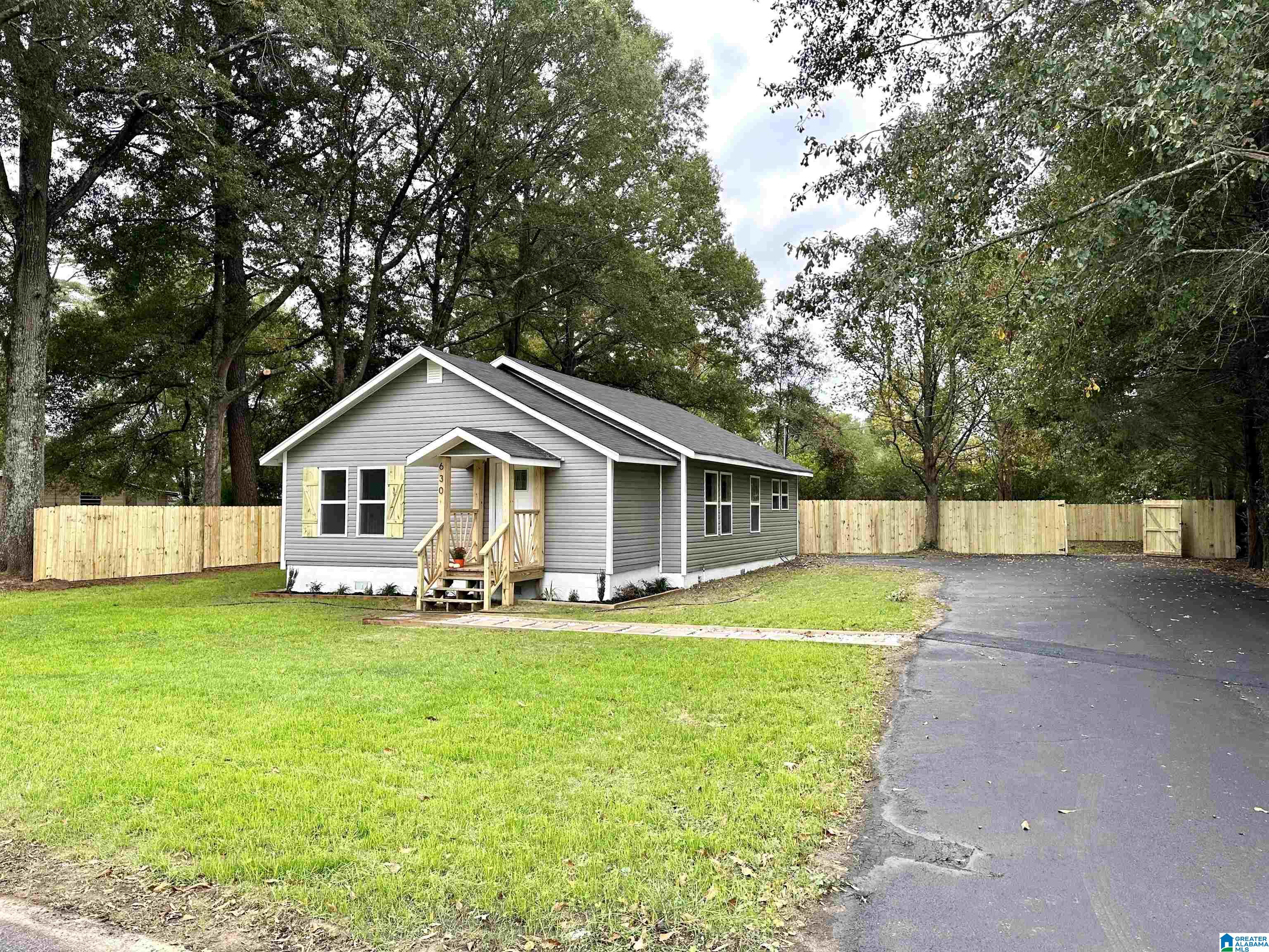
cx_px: 634
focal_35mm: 24
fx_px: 880
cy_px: 476
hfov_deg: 71.6
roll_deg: +0.2
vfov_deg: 56.8
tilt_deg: +1.3
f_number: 1.78
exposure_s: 1/767
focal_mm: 6.86
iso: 80
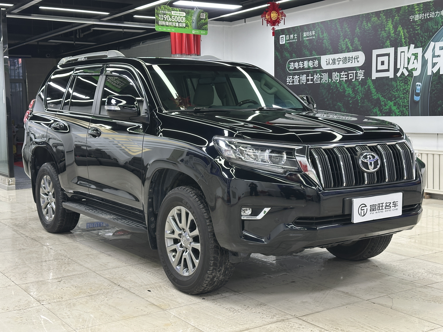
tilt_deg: -5.1
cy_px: 166
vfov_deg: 30.3
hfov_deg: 39.7
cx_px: 222
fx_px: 614
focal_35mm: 48
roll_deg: +0.8
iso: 160
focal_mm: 6.86
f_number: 1.78
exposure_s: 1/50
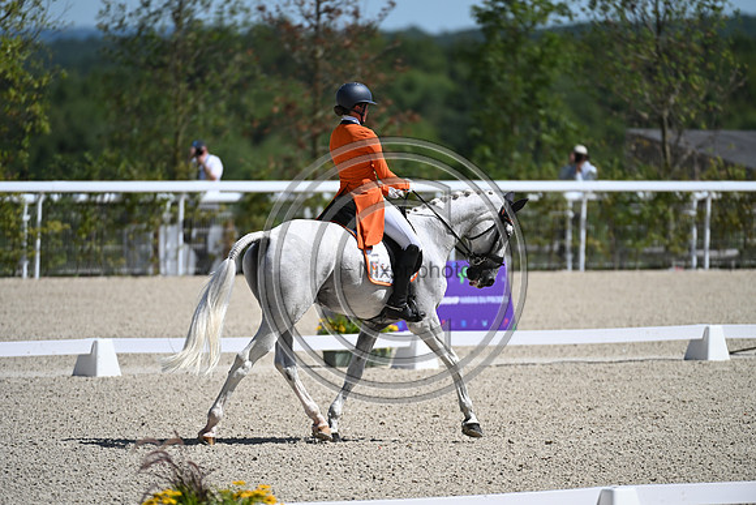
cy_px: 252
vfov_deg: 3.4
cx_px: 378
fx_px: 8402
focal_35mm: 400
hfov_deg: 5.2
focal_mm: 400
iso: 180
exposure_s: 1/1600
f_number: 4.5
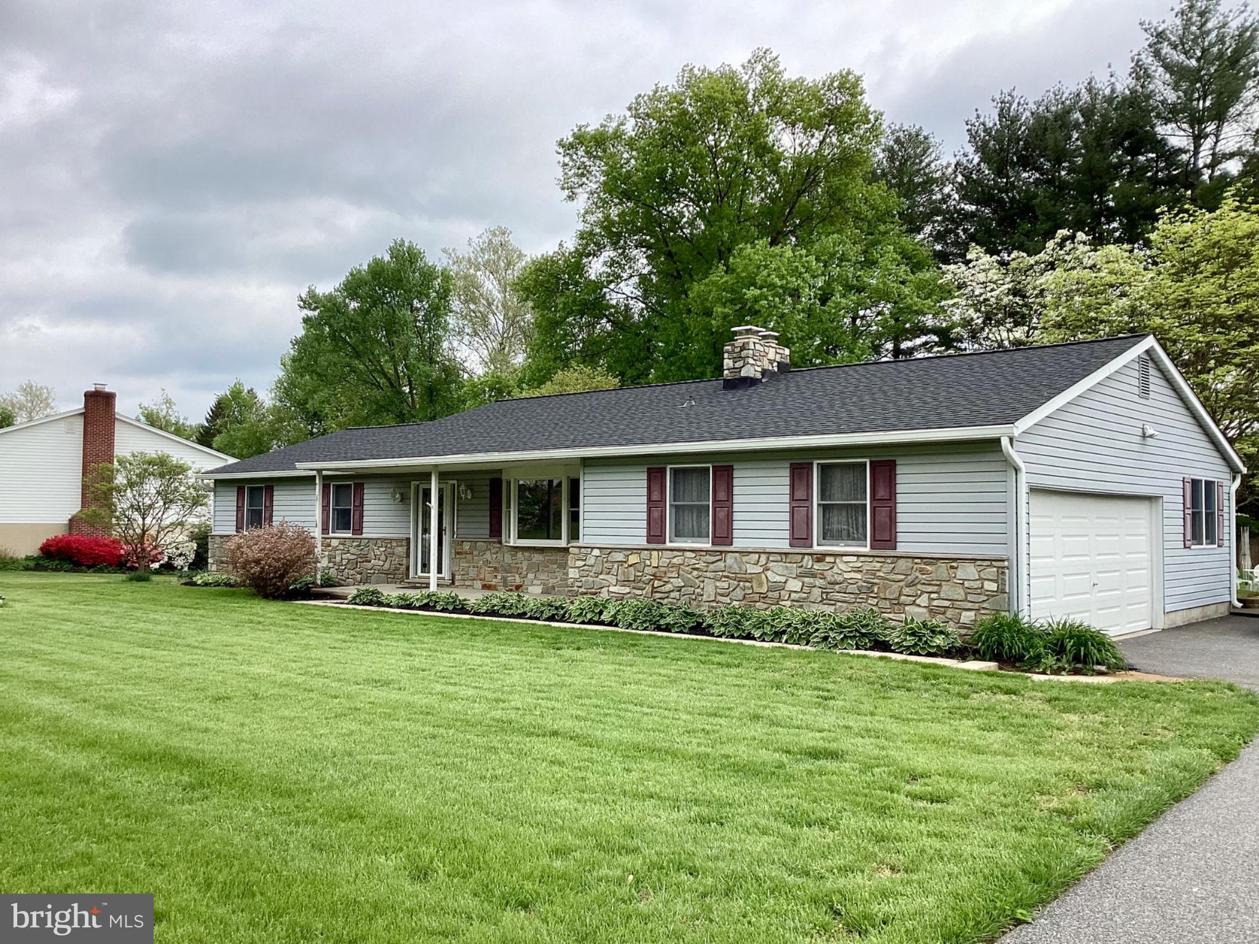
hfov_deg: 58.4
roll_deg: -0.2
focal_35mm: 31
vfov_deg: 45.4
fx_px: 1127
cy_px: 472
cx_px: 630
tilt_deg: +3.2
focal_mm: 3.3
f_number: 2.4
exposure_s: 1/1087
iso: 25
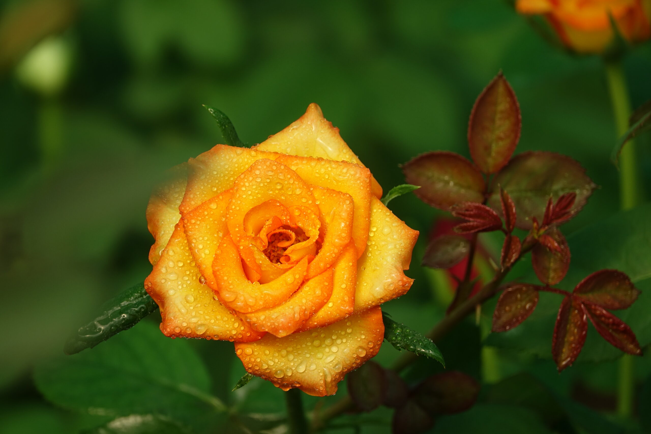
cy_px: 217
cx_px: 326
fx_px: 10850
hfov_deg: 3.4
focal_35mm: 600
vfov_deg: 2.3
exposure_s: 1/400
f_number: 4
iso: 100
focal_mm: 220
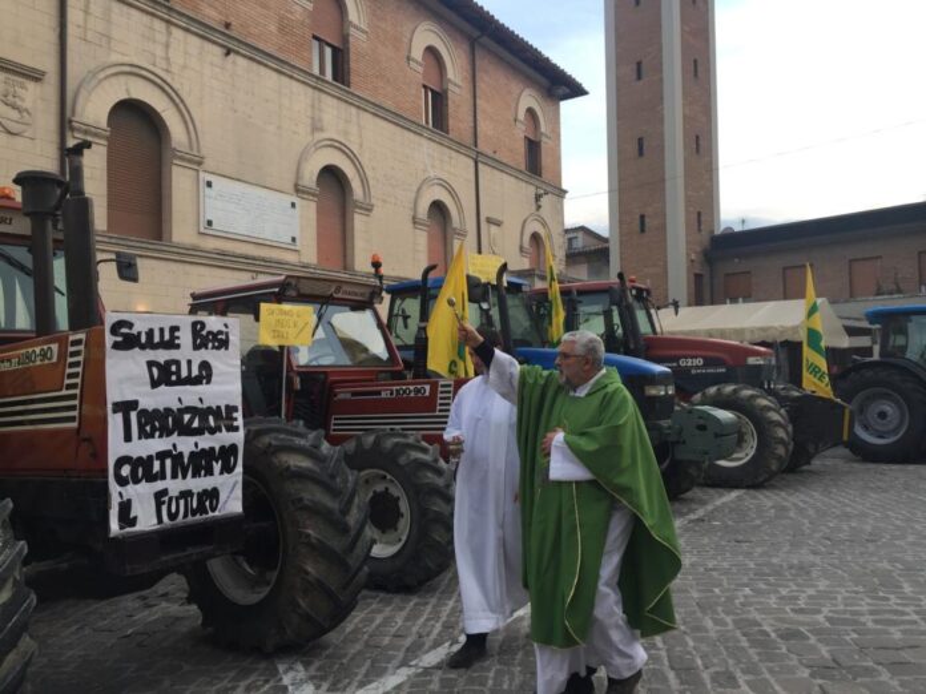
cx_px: 463
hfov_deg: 61.7
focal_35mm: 29
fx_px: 776
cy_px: 347
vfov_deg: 48.2
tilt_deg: +4.4
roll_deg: -1.2
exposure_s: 1/235
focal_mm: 4.15
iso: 32
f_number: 2.2
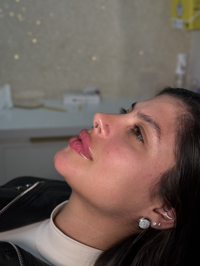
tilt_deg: -19.1
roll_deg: -3.2
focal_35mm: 48
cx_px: 100
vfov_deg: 39.7
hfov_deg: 30.3
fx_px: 370
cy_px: 133
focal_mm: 6.76
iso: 100
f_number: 1.78
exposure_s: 1/242
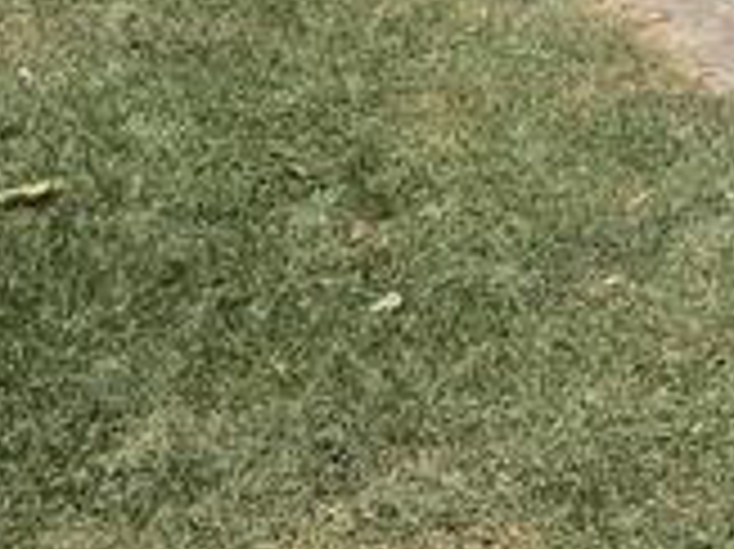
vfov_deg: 12.2
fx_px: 2288
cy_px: -538
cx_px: 766
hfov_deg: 17.7
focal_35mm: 108
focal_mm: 4.38
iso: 64
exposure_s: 1/5848
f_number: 1.73
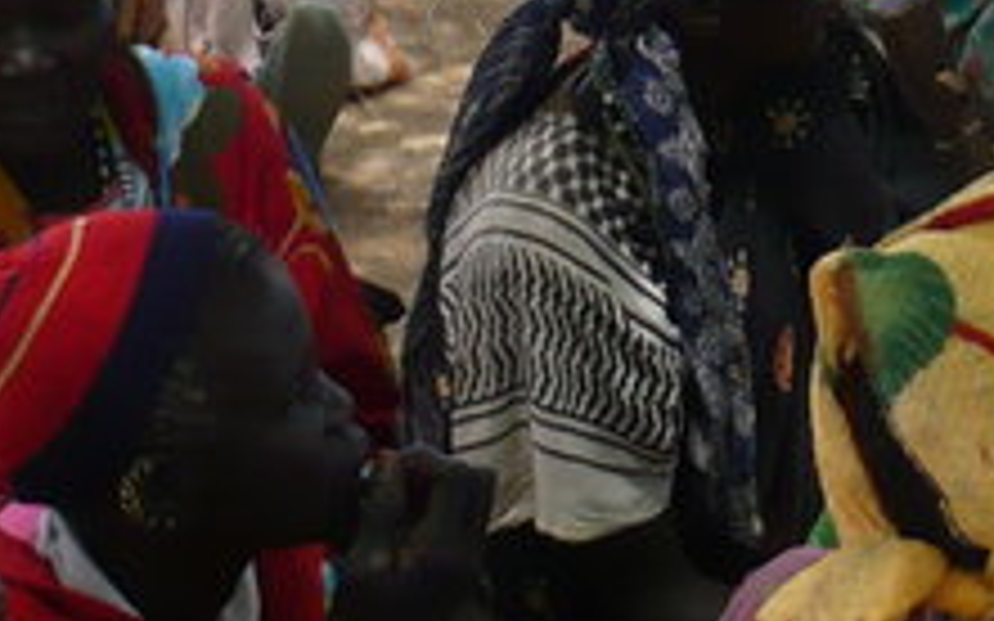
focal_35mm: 172
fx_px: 4658
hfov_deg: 12.2
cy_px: -315
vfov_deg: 7.5
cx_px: 720
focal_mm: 5.8
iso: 100
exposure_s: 1/400
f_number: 2.8
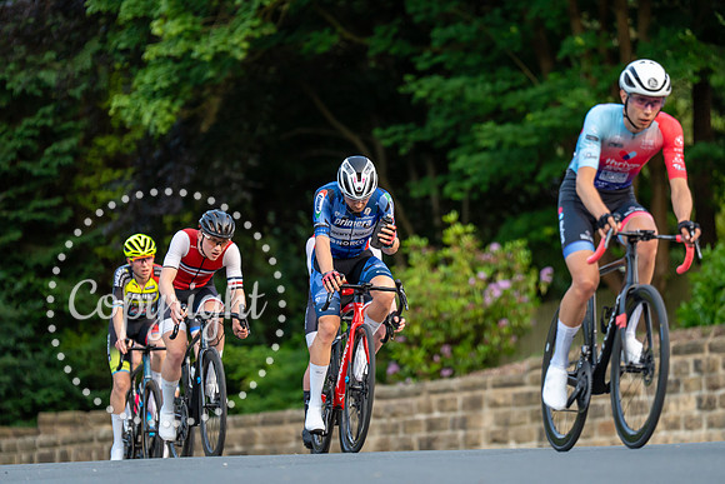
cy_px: 226
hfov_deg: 11.2
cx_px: 386
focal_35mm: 184
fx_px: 3709
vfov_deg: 7.5
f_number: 2.8
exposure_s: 1/1000
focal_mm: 173
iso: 1250
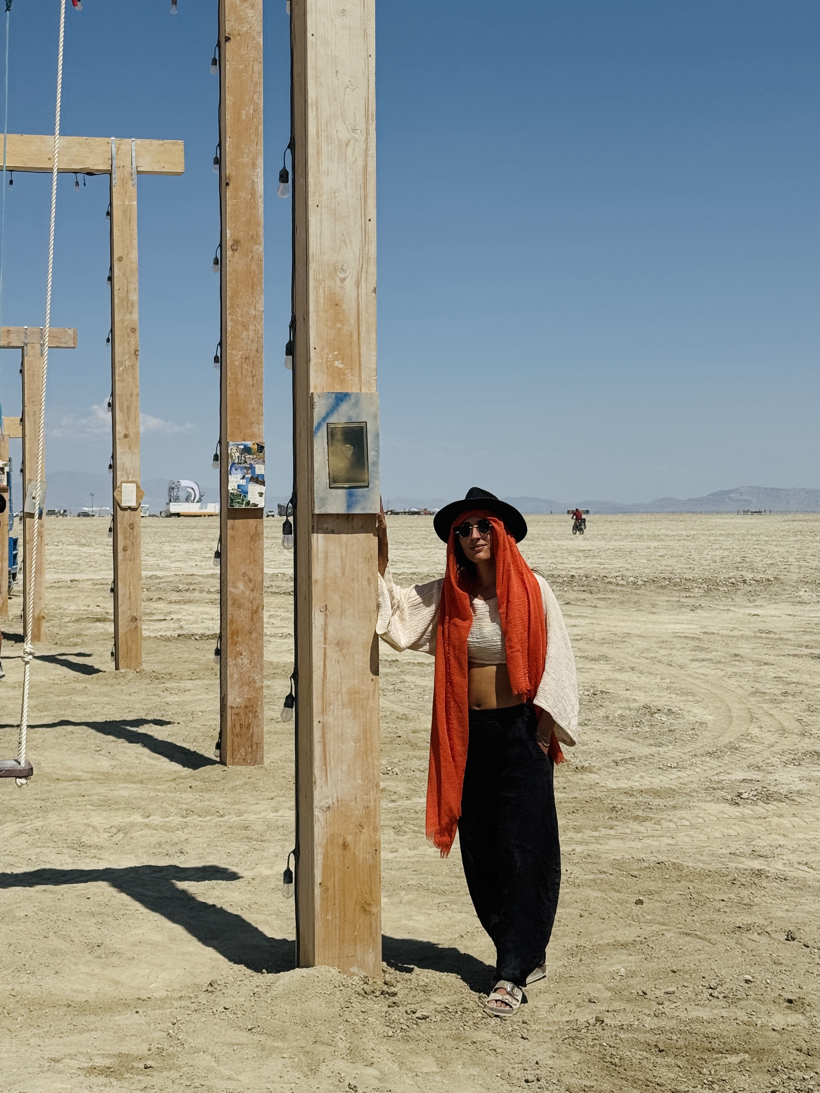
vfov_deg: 39.7
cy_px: 546
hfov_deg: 30.3
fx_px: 1516
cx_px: 410
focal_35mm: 48
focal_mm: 6.76
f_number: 1.78
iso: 80
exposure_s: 1/15385
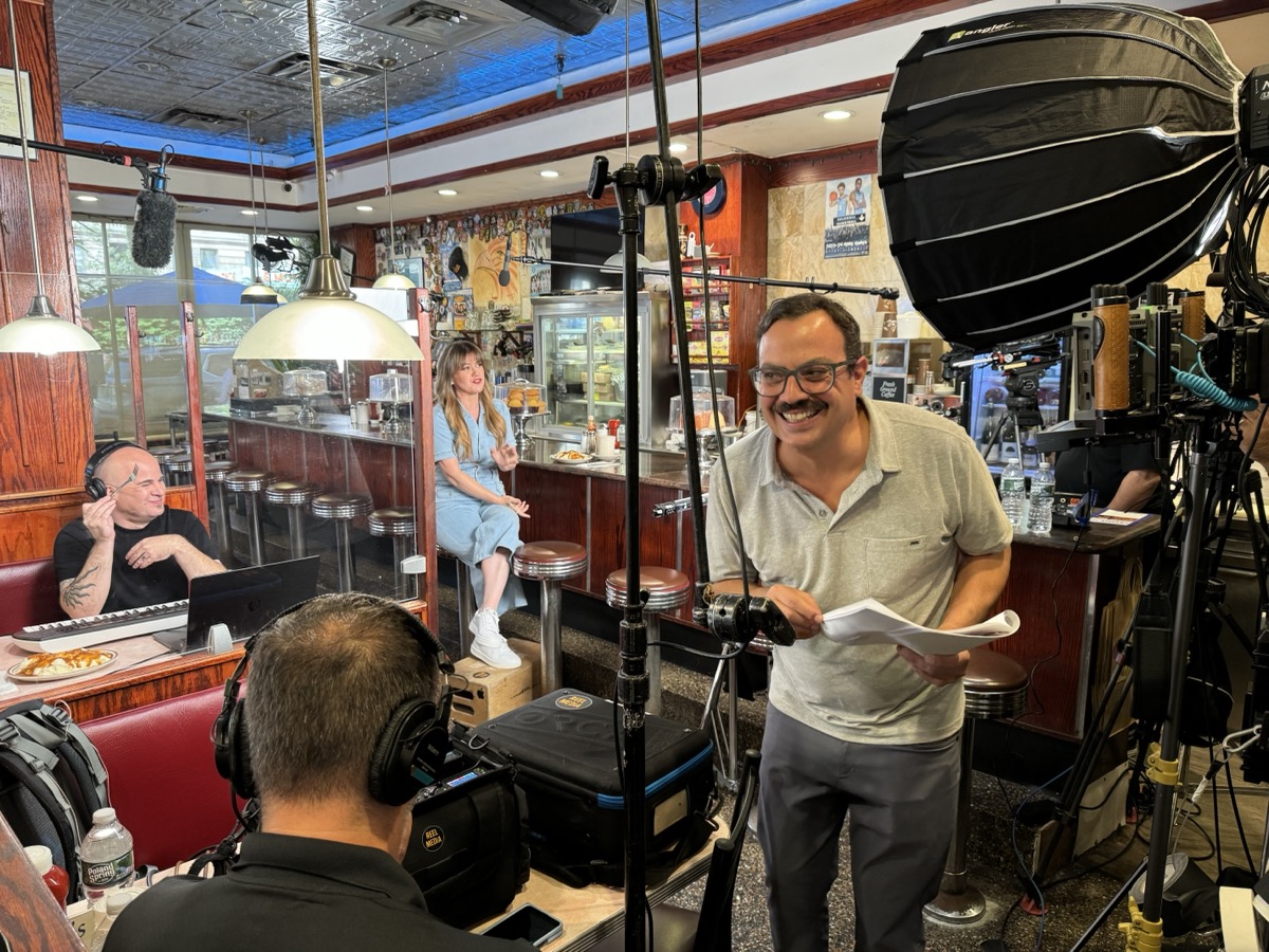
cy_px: 476
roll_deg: +0.2
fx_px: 880
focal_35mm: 24
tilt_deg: -9.9
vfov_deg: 56.8
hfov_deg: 71.6
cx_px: 634
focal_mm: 6.76
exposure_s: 1/60
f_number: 1.78
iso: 200
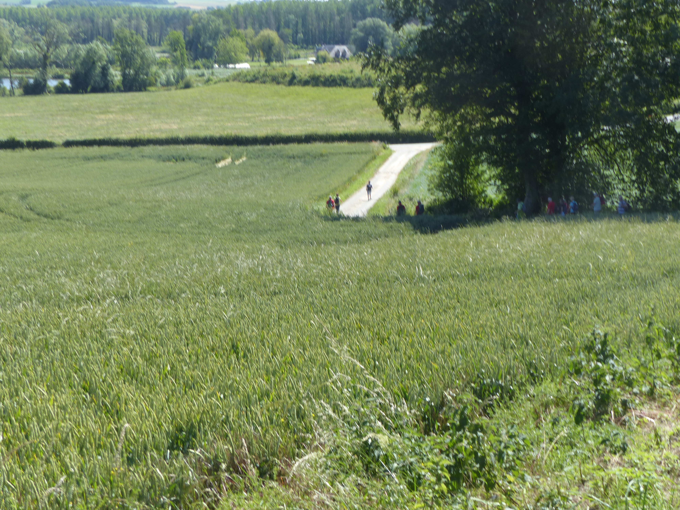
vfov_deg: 22.3
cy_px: 255
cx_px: 340
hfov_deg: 29.4
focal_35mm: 66
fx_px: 1297
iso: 100
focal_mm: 11.9
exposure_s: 1/400
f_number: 4
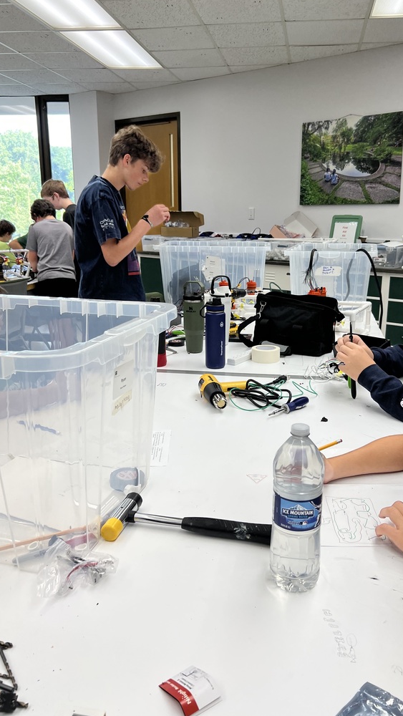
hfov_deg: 40.1
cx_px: 235
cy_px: 351
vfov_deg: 66.0
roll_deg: +0.0
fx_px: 551
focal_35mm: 29
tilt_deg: -14.7
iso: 50
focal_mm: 5.7
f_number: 1.5
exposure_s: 1/120
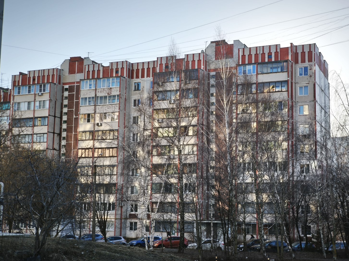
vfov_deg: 29.1
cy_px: 130
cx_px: 174
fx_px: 504
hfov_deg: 38.2
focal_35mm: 50
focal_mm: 7.1
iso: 50
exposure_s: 1/214
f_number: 1.9
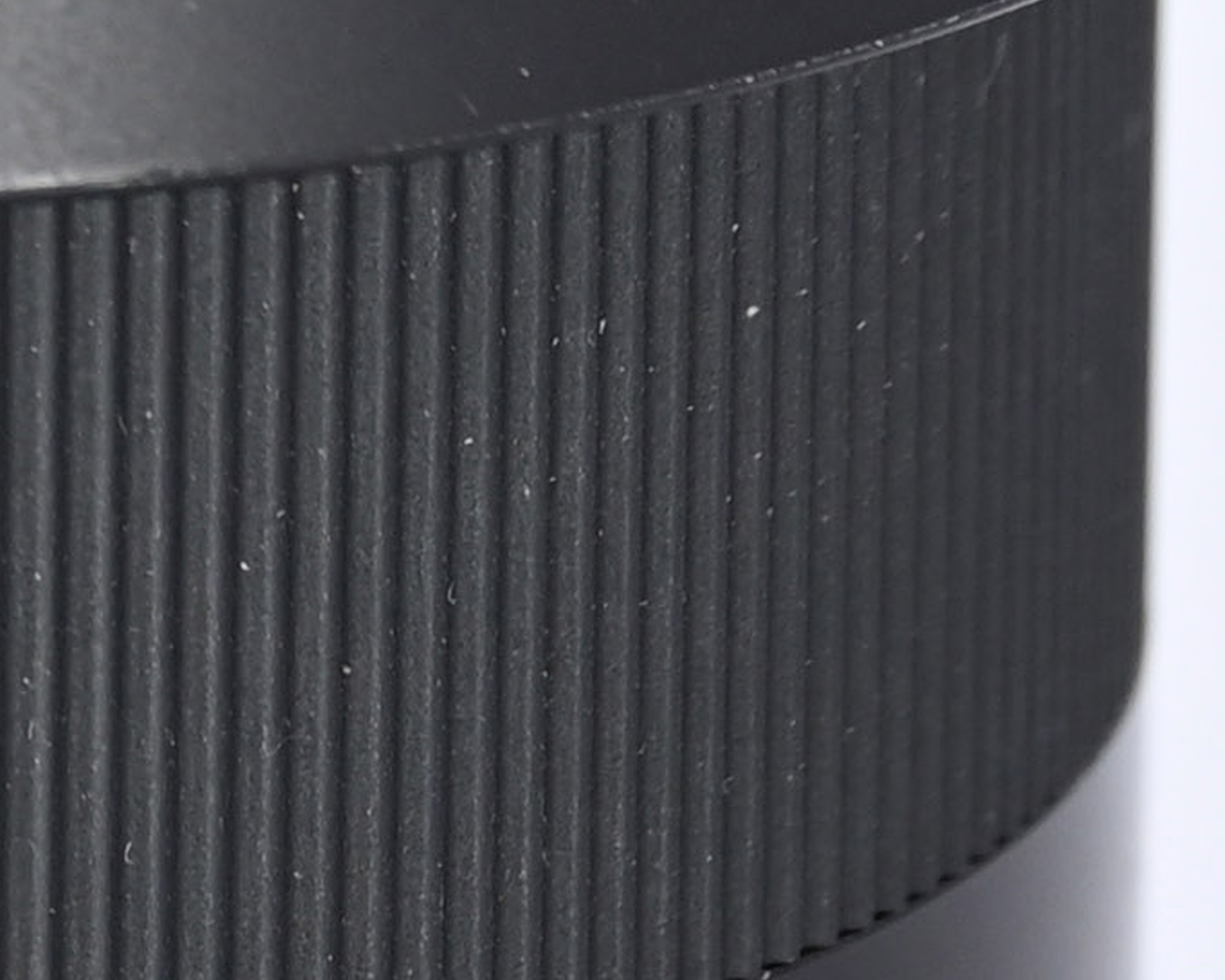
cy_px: 1442
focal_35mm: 642
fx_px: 23273
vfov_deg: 2.4
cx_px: -893
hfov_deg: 3.0
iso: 500
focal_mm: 79
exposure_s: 1/160
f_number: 9
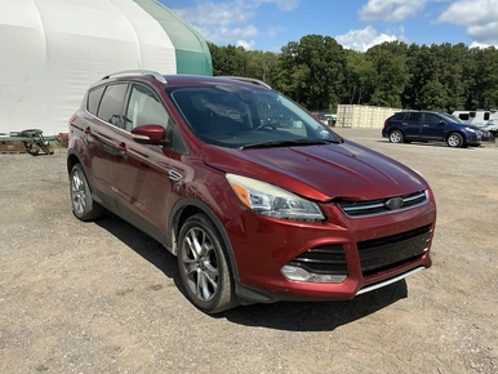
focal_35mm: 29
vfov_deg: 48.3
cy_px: 187
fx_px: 417
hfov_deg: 61.6
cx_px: 253
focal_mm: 3
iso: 25
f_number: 1.8
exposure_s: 1/1912
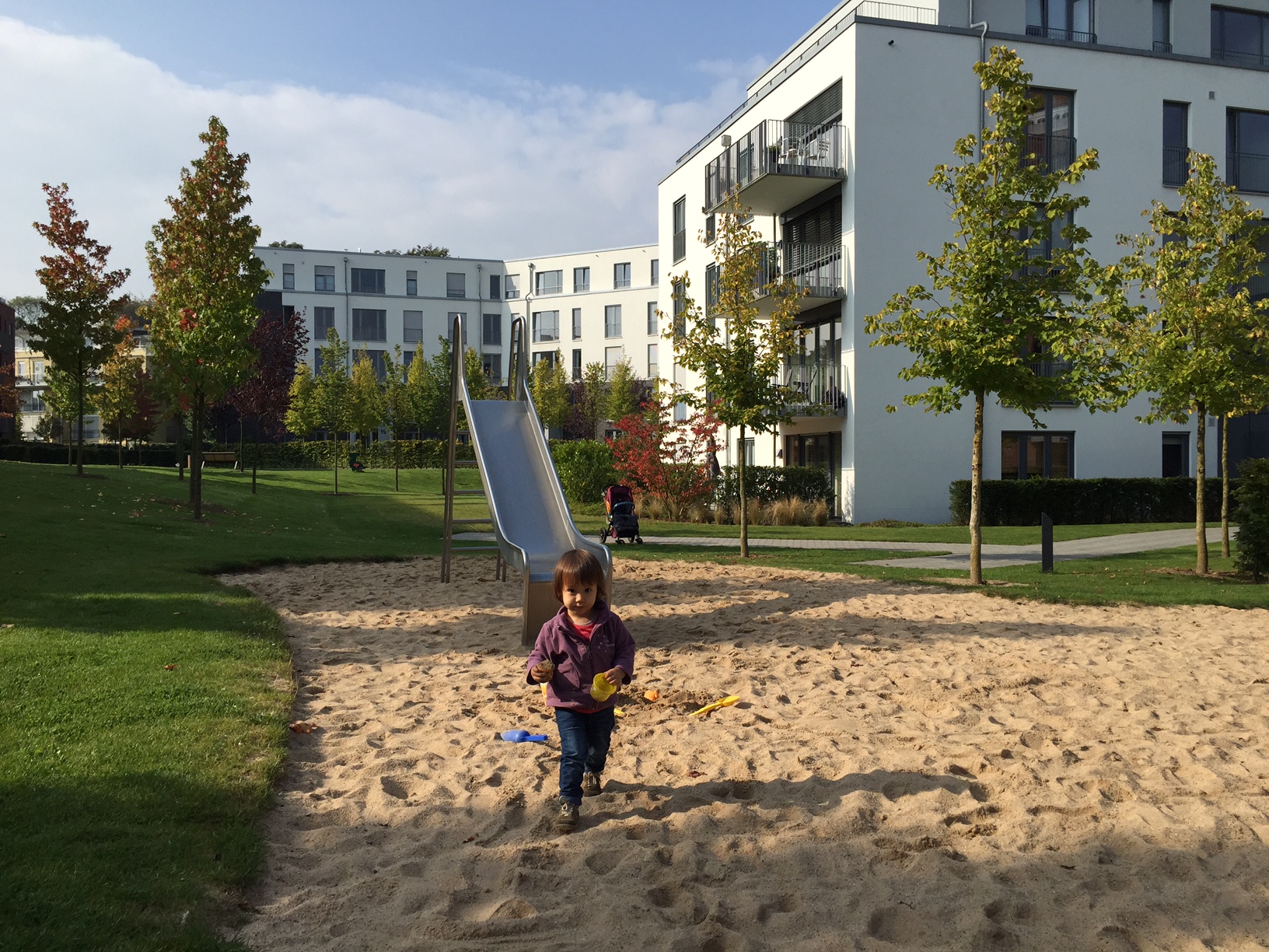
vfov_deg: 48.2
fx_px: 1063
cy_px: 476
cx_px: 634
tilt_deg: +0.2
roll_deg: +0.3
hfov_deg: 61.7
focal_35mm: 29
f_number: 2.2
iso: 32
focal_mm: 4.15
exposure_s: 1/2083
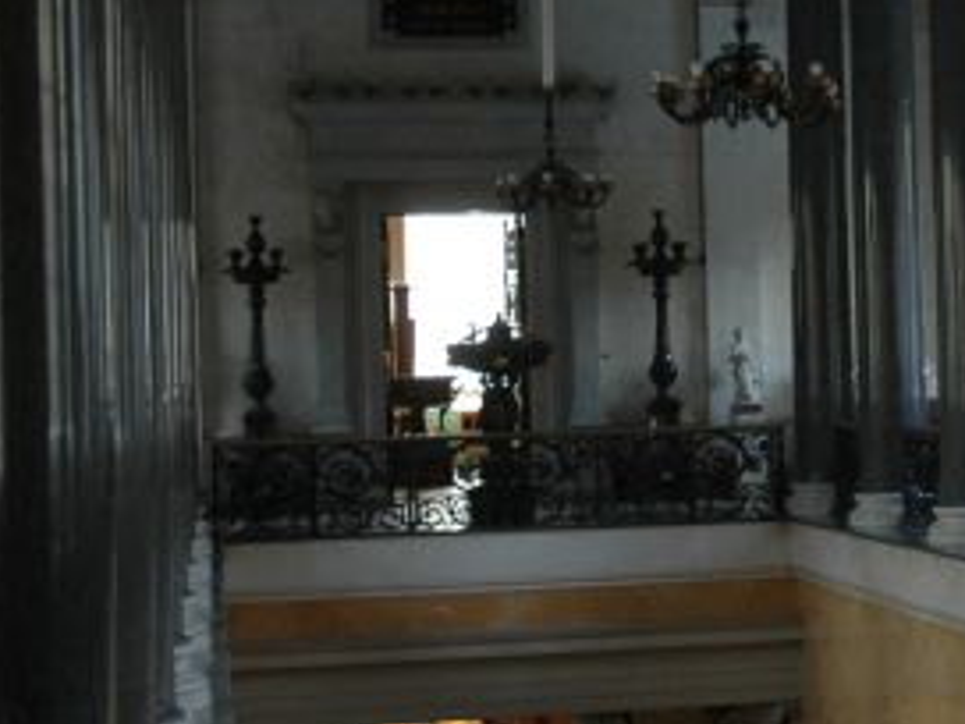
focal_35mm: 103
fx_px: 2879
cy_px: 241
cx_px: 970
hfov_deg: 18.5
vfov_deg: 14.3
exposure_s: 1/25
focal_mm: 27
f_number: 3.8
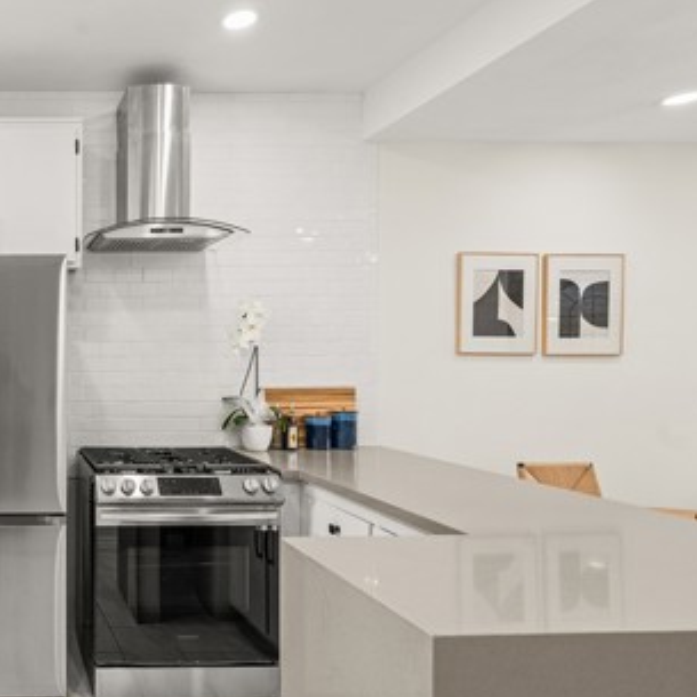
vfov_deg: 62.9
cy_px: 374
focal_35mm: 25
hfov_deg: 53.8
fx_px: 570
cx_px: 53
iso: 800
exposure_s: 1/30
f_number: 8
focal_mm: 14
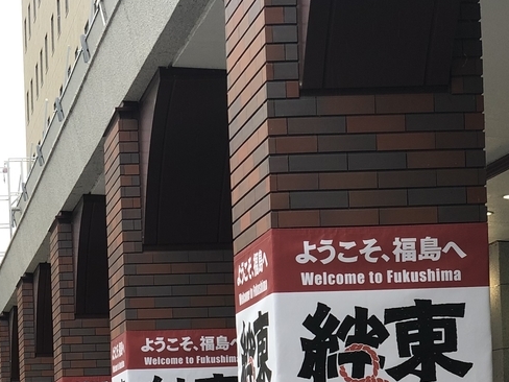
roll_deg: +1.8
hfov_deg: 15.2
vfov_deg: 11.4
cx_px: 62
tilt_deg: +1.7
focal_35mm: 128
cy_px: 439
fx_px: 1882
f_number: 2.4
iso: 16
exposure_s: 1/117
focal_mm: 6
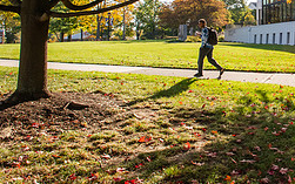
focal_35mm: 40
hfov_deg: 42.3
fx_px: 322
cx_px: 297
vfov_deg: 30.2
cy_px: 8
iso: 320
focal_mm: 17
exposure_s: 1/200
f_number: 11
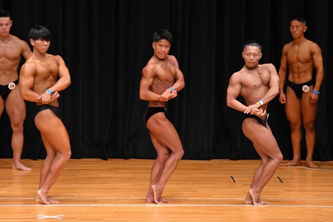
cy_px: 111
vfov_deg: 5.1
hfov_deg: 7.6
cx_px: 166
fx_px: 2496
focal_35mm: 270
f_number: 5.6
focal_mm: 180
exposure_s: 1/400
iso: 4000
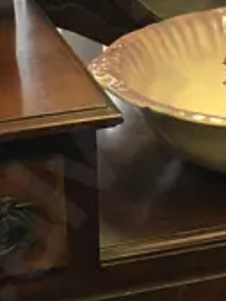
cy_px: -41
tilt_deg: -15.0
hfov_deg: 8.4
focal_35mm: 176
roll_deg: +0.8
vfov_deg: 11.1
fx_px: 1530
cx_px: 238
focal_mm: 4.15
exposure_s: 1/17
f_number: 2.2
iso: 32
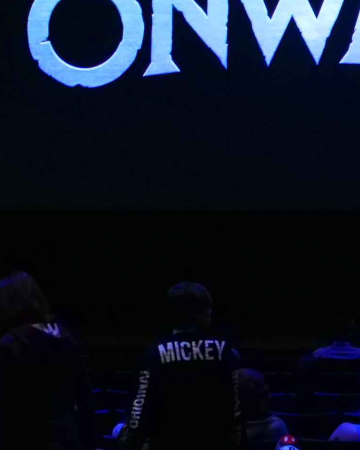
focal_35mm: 92
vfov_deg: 20.3
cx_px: 302
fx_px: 1225
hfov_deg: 16.6
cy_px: 20
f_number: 2.8
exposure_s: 1/60
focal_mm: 12
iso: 4000
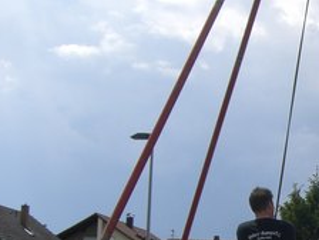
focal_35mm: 102
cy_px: 229
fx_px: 940
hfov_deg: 18.3
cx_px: 382
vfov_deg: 14.3
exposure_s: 1/800
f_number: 4.3
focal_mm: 6.2
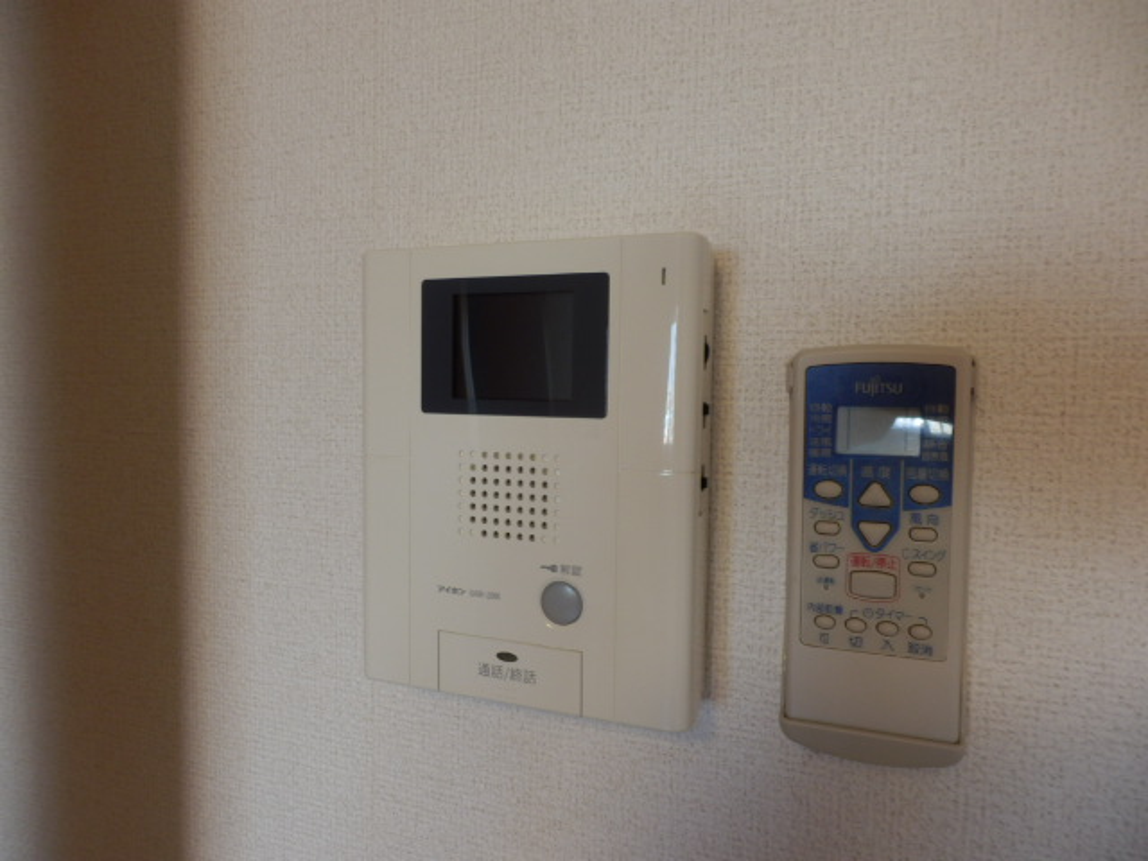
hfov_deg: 71.6
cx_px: 574
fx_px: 796
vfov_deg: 56.8
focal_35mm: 24
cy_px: 430
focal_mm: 4.2
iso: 100
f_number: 3
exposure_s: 1/30
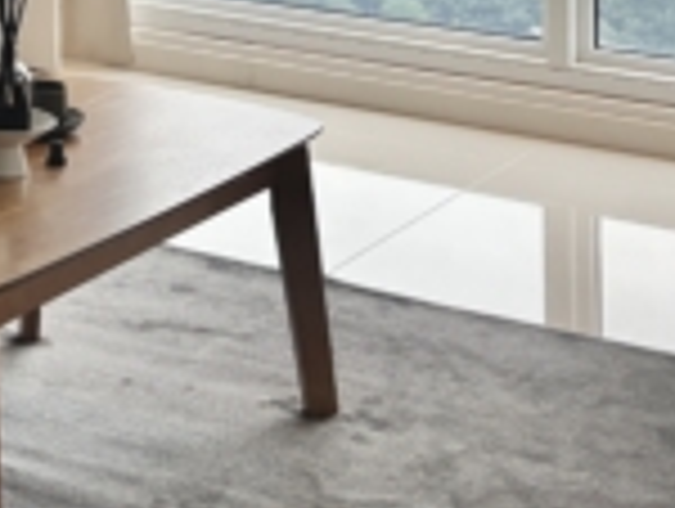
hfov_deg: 18.1
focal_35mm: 101
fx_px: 1973
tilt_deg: -2.1
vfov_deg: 13.3
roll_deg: -1.0
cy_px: -391
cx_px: -216
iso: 64
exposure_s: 1/121
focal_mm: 5.96
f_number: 1.6
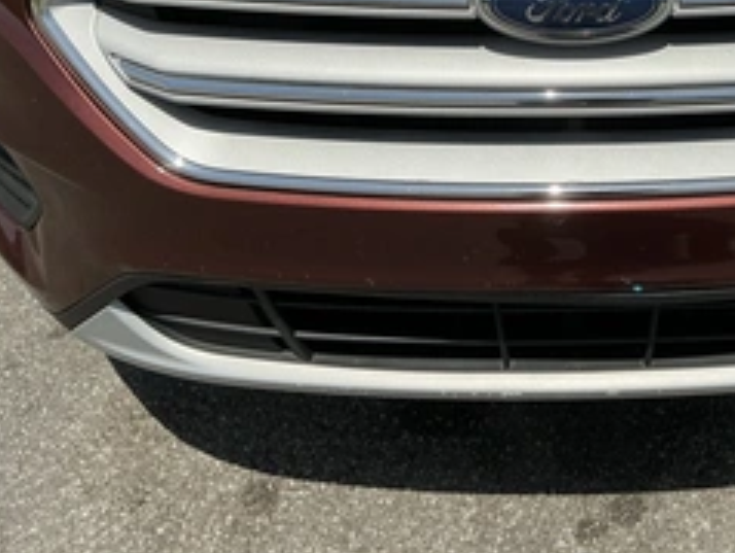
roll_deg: -1.3
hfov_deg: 38.7
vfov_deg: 30.1
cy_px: 99
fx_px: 999
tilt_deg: -33.3
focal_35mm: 47
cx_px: 599
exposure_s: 1/3125
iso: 25
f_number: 1.8
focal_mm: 3
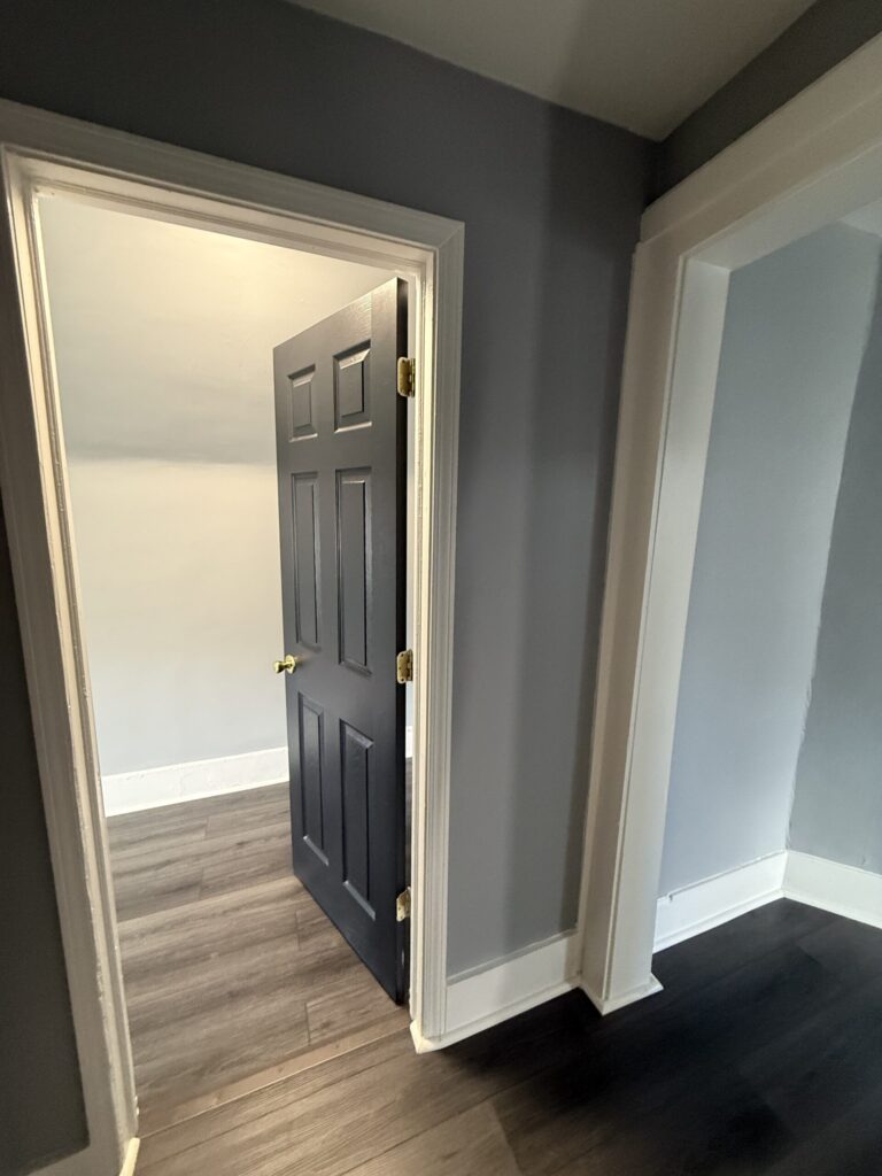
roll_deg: -0.1
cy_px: 588
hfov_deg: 85.7
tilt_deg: -5.4
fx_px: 476
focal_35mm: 14
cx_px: 441
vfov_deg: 102.1
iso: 500
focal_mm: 2.22
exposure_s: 1/60
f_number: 2.2
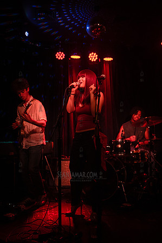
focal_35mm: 32
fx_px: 216
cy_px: 122
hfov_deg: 41.0
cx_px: 81
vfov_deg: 58.8
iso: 8000
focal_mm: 32
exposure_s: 1/320
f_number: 3.2
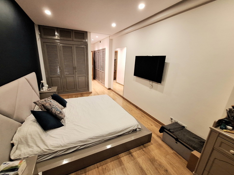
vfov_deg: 85.6
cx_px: 110
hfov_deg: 101.9
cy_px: 91
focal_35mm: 14
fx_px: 95
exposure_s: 1/25
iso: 320
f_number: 2.2
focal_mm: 1.74
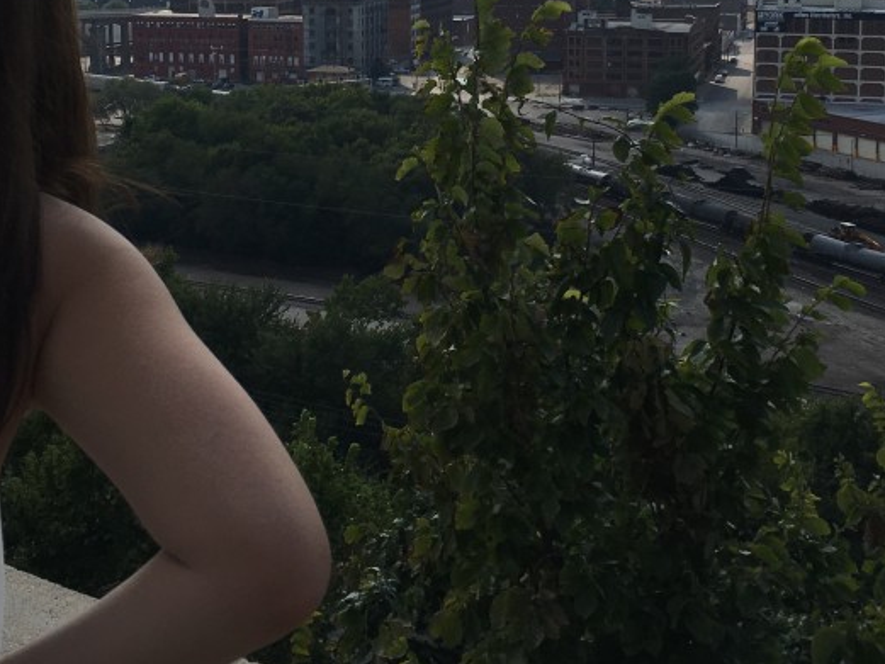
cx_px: 397
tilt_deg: -4.8
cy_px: 56
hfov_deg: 33.7
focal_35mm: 57
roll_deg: +0.0
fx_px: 1458
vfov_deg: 24.8
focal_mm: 4.15
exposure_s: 1/3663
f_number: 2.2
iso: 25
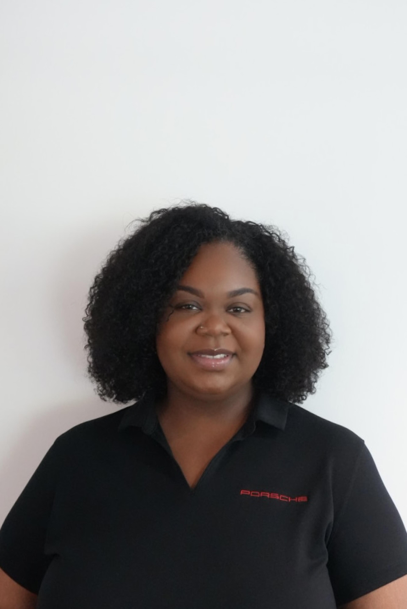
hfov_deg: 43.7
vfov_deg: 61.9
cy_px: 304
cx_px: 204
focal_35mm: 30
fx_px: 508
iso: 5000
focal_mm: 20
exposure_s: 1/200
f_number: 4
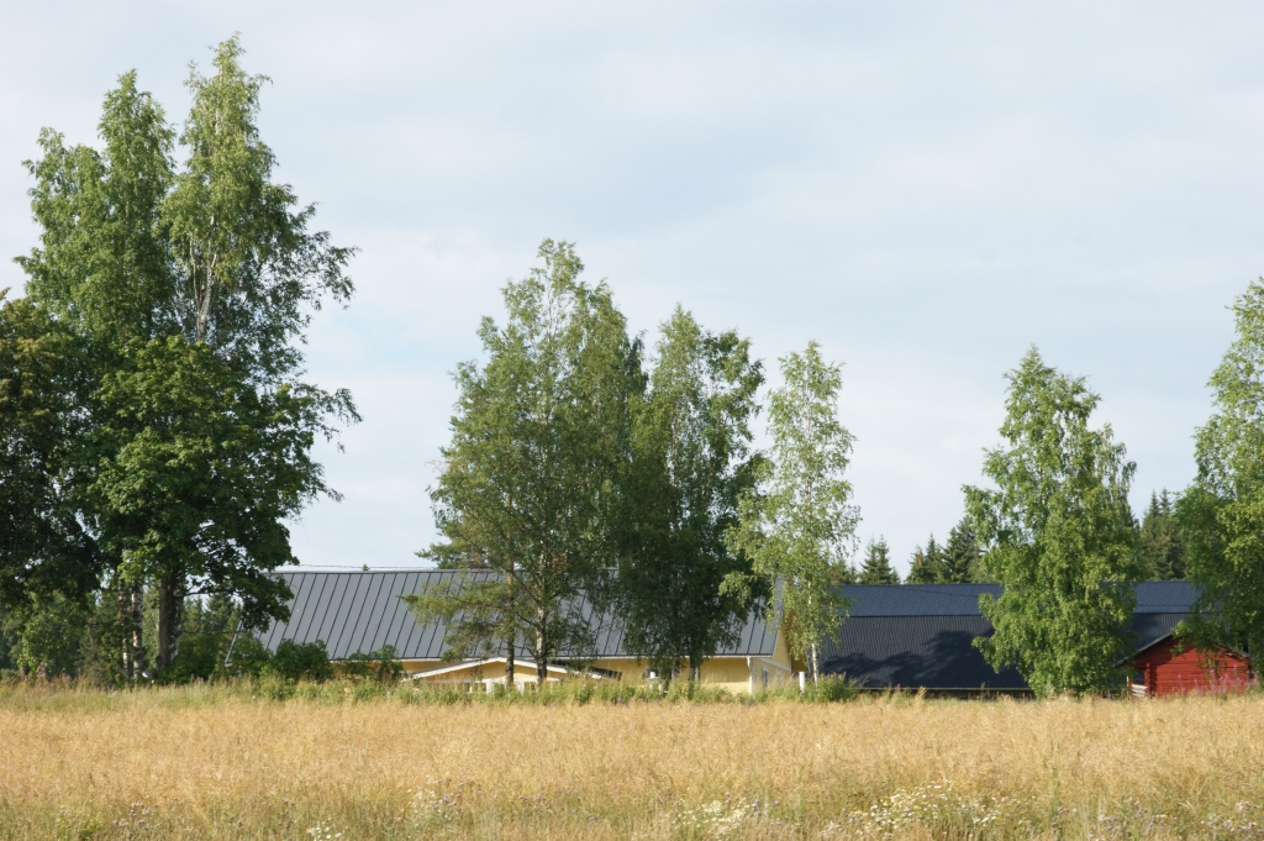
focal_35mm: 135
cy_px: 420
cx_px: 632
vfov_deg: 10.1
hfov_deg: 15.2
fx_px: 4736
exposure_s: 1/250
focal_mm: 90
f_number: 13
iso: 400
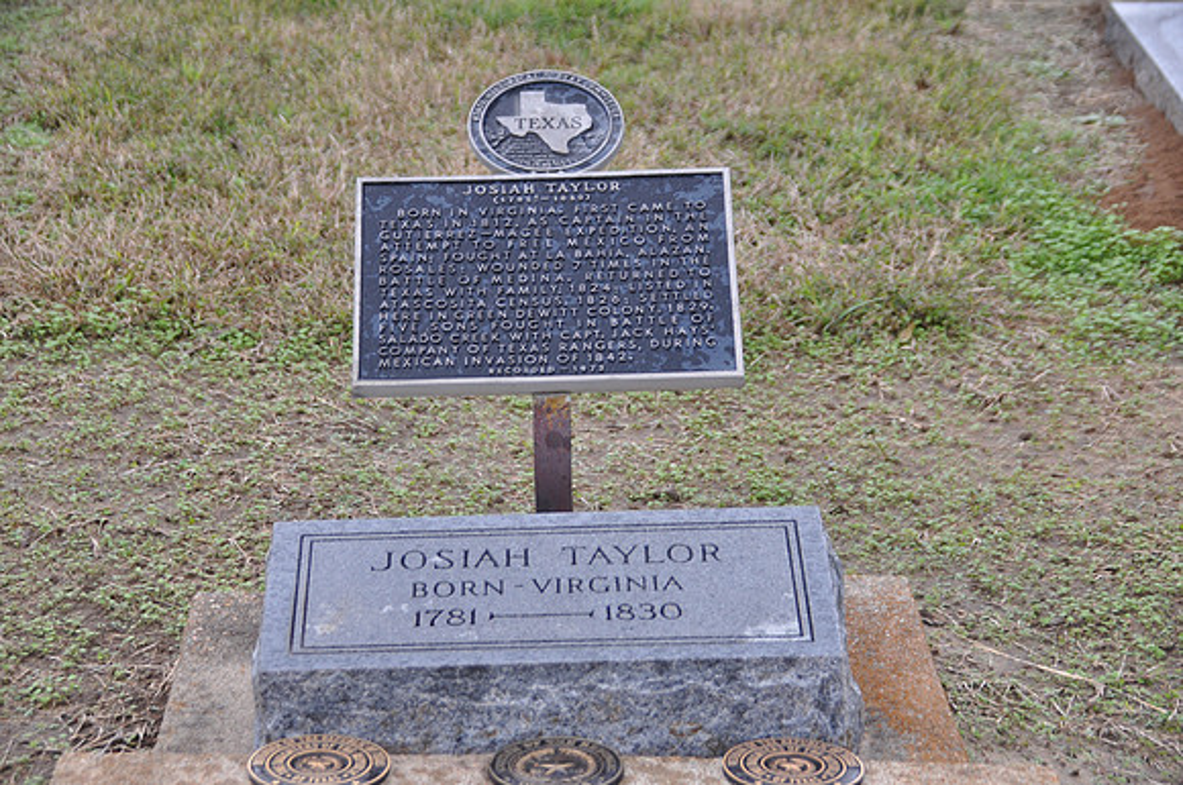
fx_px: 3249
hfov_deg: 20.6
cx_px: 592
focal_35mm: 99
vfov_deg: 13.8
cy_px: 392
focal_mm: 66
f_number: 5.3
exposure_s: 1/125
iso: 400
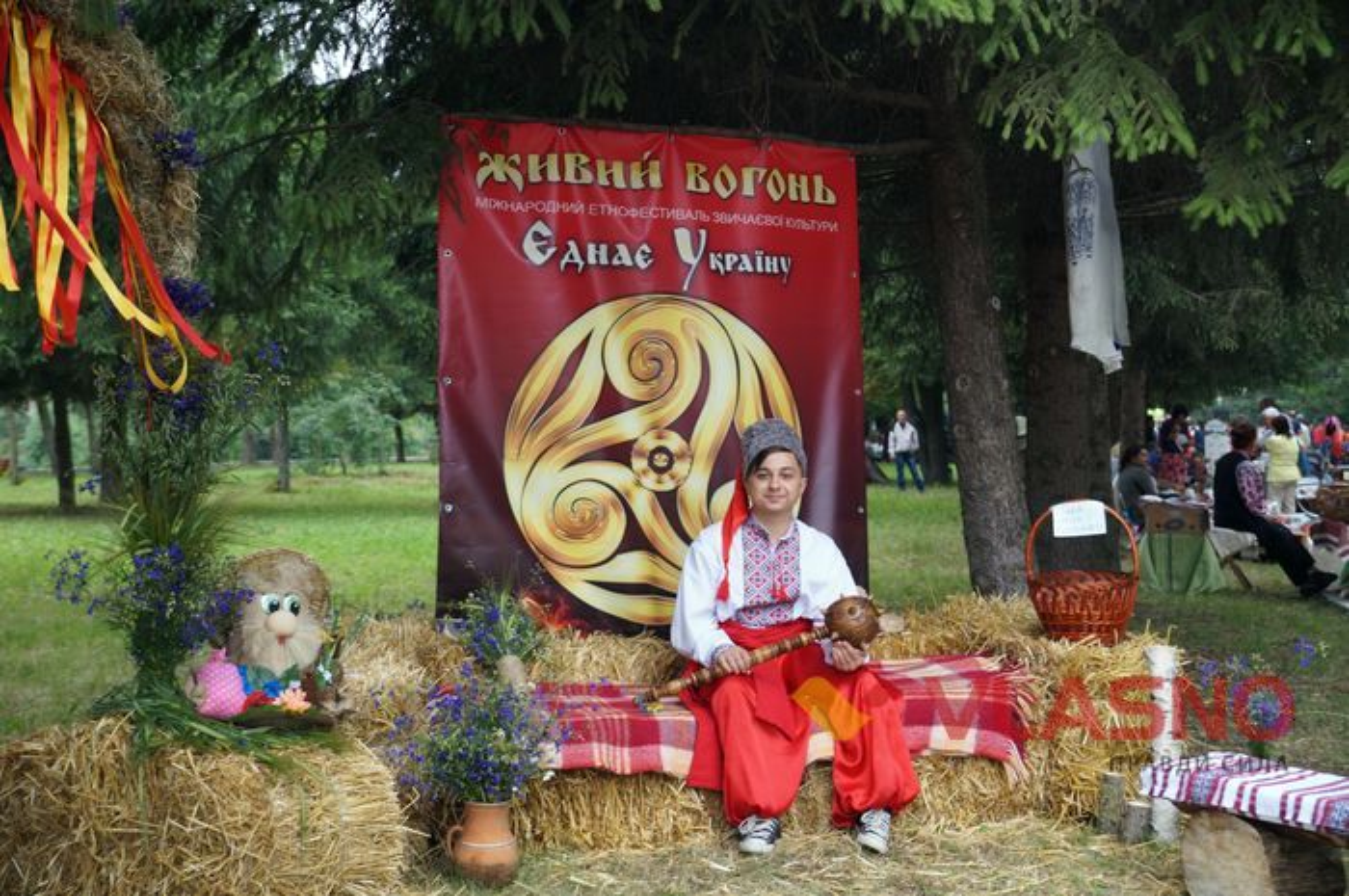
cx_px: 674
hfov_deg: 37.9
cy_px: 448
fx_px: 1965
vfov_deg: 25.7
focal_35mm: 52
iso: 200
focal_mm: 35
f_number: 4.5
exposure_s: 1/160
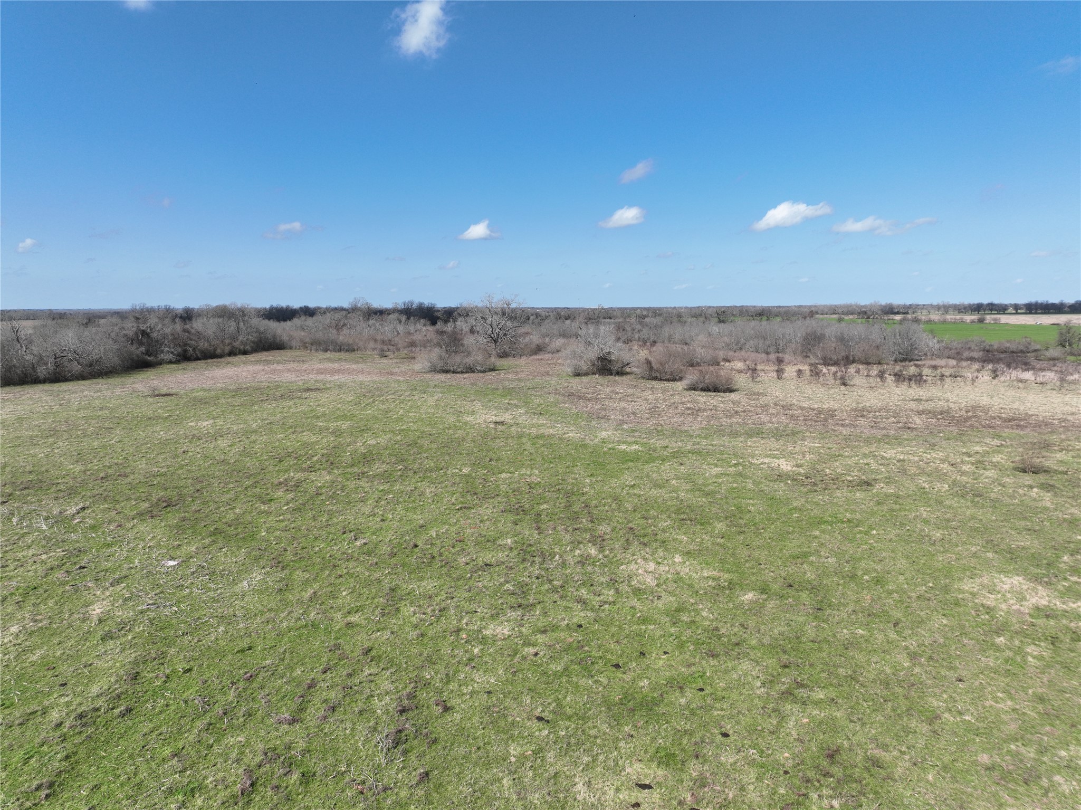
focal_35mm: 24
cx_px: 540
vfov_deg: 56.8
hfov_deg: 71.6
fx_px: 749
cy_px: 405
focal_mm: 12.29
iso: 100
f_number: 2.8
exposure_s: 1/1600
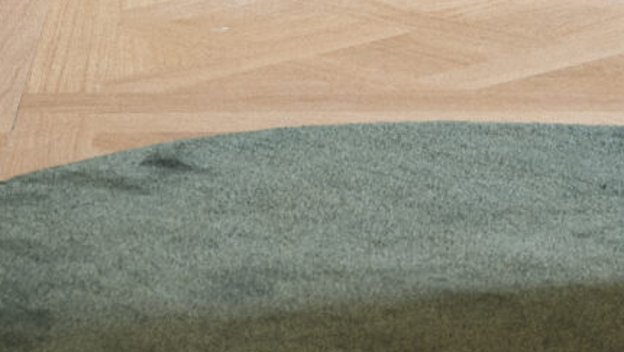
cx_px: 279
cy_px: -972
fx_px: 4602
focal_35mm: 278
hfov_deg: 7.8
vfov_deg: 4.1
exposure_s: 1/2.5
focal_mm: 54.6
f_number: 5.6
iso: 100
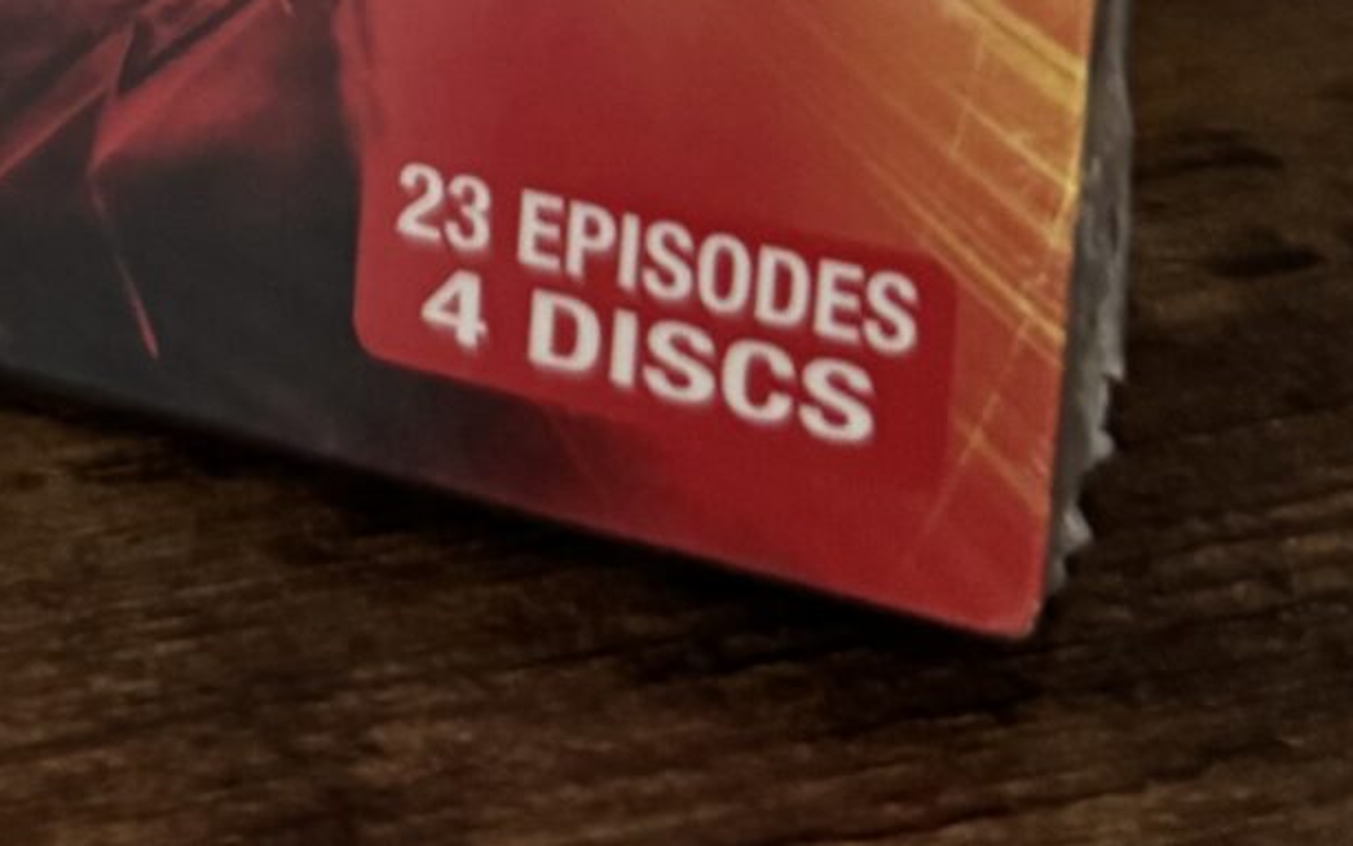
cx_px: -145
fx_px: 3909
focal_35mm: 106
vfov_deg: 9.9
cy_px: -1533
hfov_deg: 18.8
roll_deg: +0.8
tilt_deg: -9.8
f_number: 1.78
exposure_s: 1/42
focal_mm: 6.76
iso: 800
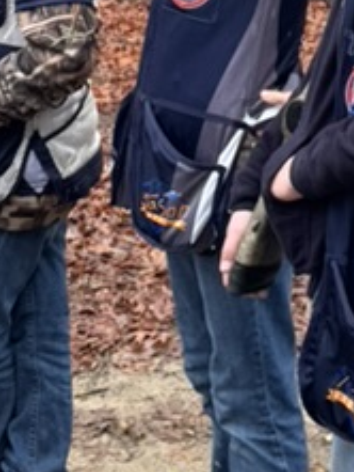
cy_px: -158
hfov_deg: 13.3
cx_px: 292
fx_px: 1512
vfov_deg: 16.6
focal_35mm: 111
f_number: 1.78
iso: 64
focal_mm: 6.76
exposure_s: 1/216
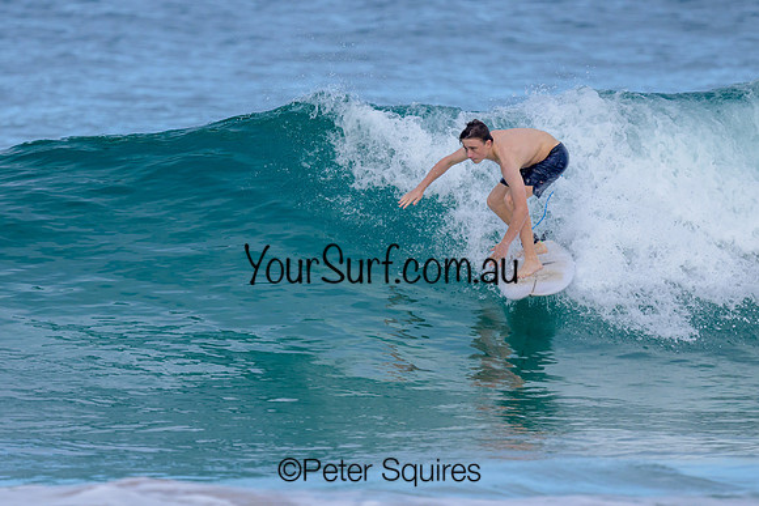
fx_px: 19804
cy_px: 249
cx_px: 335
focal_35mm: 939
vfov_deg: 1.5
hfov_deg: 2.2
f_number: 6.3
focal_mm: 800
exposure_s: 1/2000
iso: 640
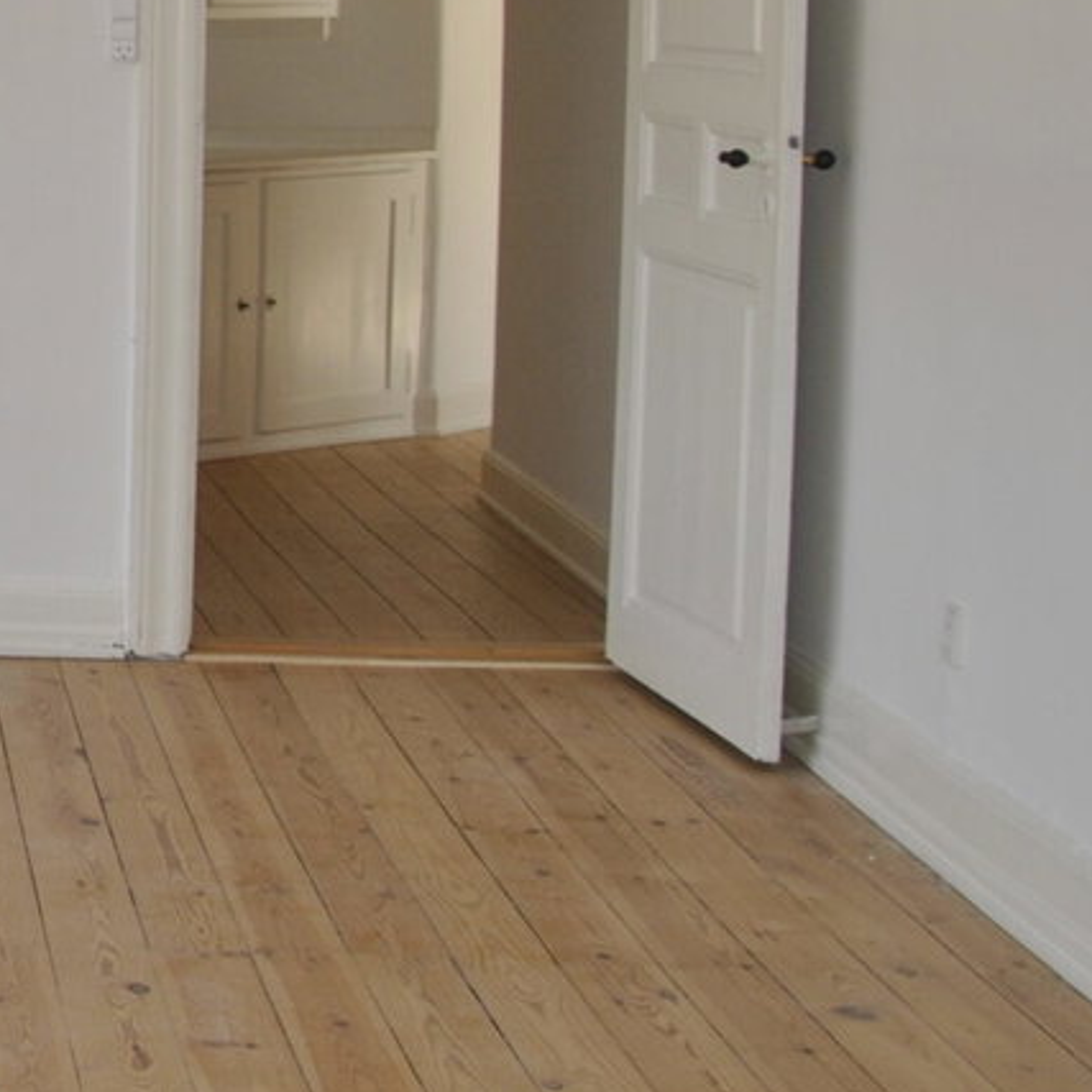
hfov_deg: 16.7
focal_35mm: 86
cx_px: -890
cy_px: 244
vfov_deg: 20.0
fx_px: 3069
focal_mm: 18
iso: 200
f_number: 5
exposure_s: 1/100
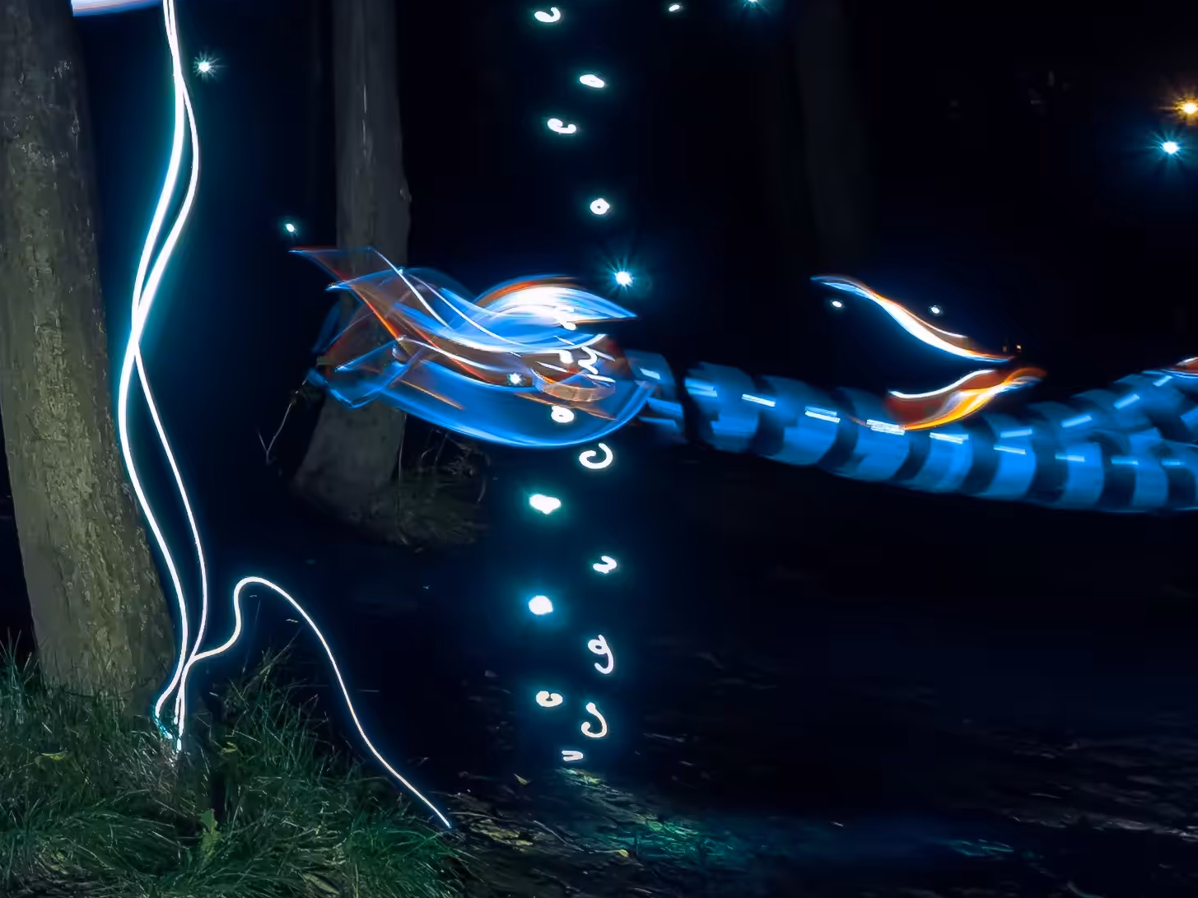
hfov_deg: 21.2
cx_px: -646
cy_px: -141
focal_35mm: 76
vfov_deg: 18.5
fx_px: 2630
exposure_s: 5
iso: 200
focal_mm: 12
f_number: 6.3
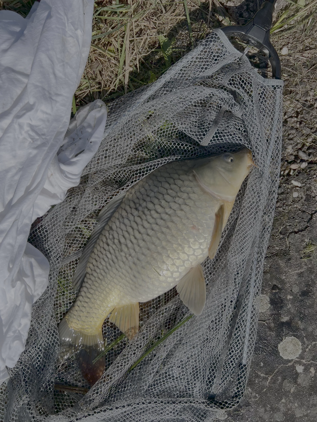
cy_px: 211
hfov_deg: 53.1
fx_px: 317
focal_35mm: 26
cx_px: 158
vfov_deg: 67.3
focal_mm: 5.7
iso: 50
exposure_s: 1/5319
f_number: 1.5
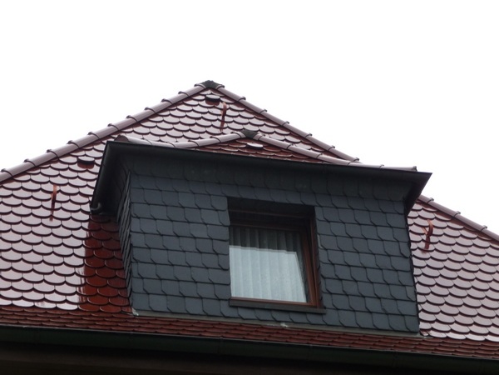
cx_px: 250
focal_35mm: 96
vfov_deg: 15.4
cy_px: 188
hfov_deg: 20.4
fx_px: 1384
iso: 100
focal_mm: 16.3
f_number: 4.7
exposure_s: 1/160
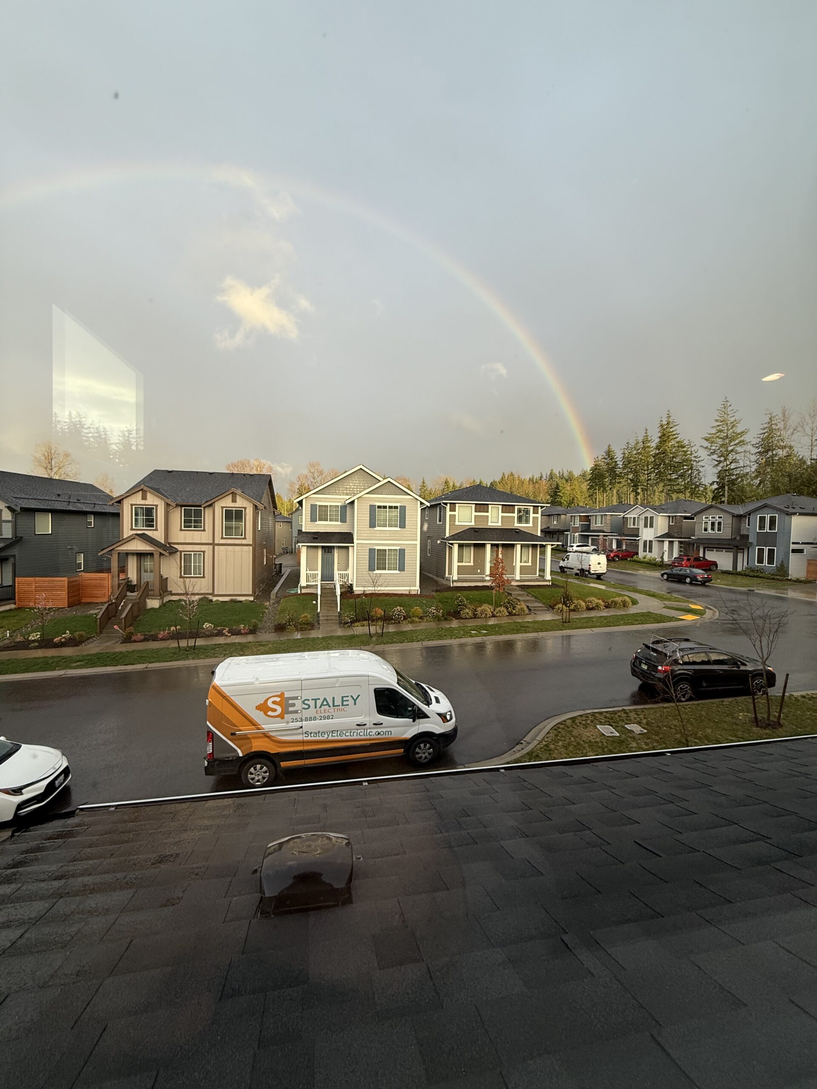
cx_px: 408
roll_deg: -1.2
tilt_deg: -1.3
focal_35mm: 14
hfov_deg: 85.7
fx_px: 441
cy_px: 544
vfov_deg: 102.1
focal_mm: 2.22
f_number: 2.2
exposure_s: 1/99
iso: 50
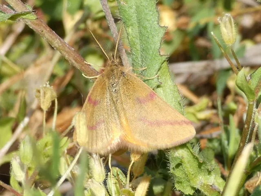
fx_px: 1161
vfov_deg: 9.6
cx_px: 130
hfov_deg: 12.8
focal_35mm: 154
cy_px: 98
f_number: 5.4
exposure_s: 1/100
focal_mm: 27.5
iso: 80
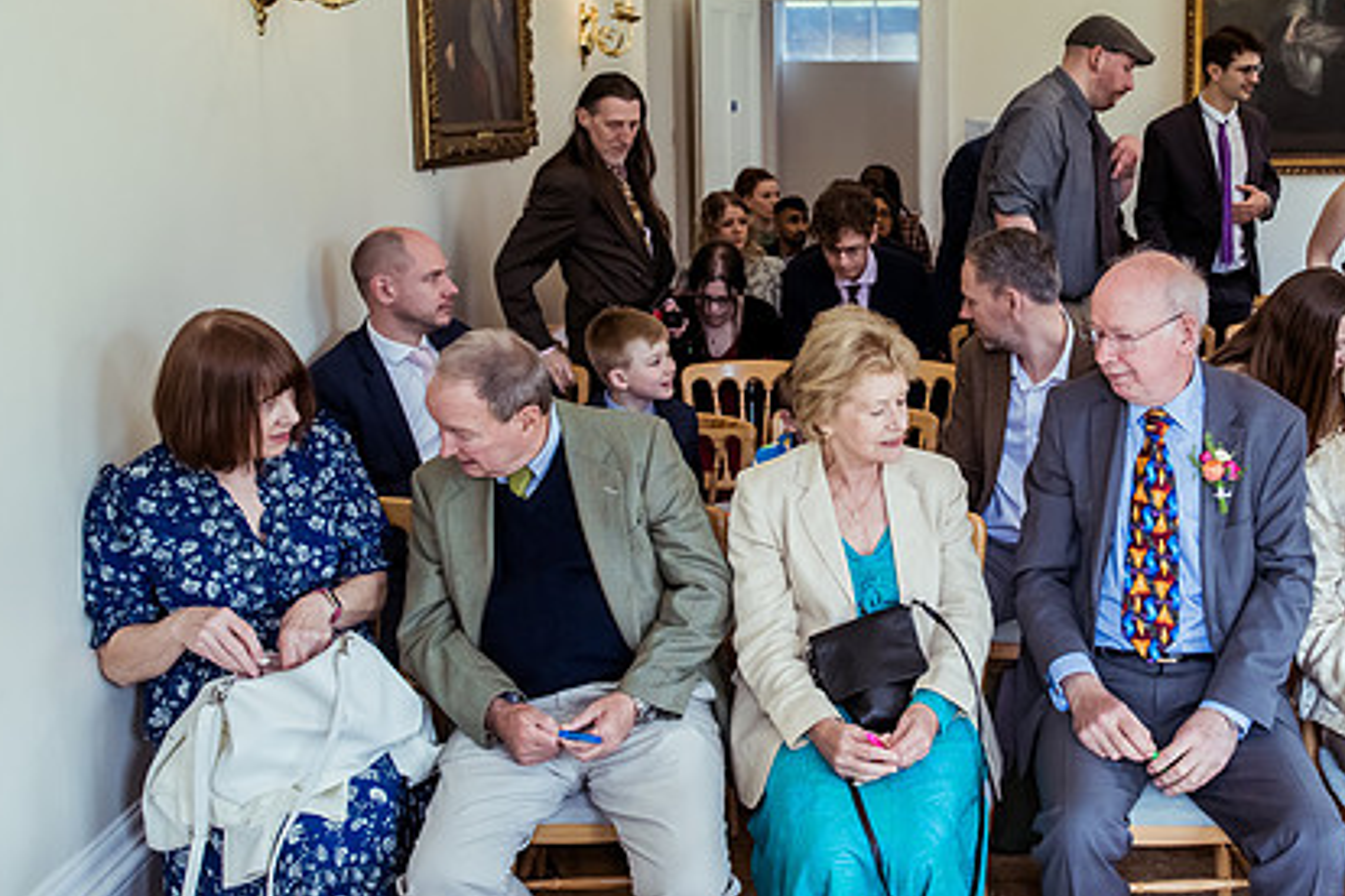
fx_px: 1569
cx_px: 919
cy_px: 330
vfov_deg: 31.7
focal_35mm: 42
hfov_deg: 45.5
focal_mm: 30
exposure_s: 1/500
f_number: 4.5
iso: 2000
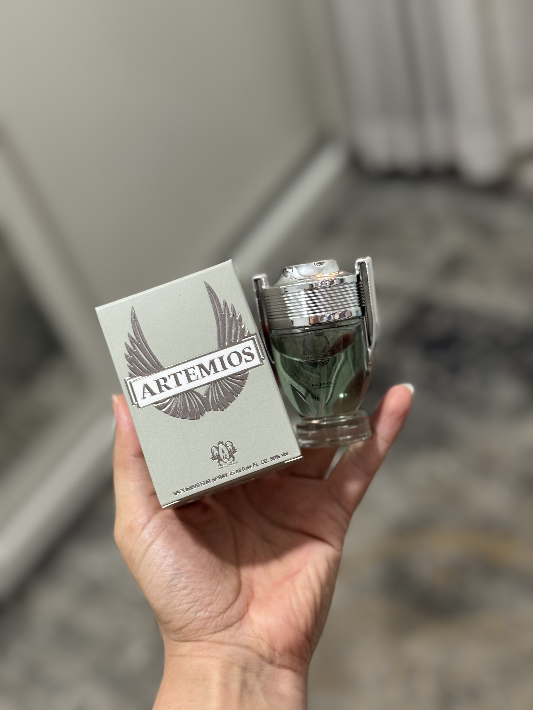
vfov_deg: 39.7
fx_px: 985
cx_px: 266
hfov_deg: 30.3
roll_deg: +18.8
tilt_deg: -42.6
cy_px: 355
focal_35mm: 48
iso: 160
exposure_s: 1/50
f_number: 1.78
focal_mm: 6.76
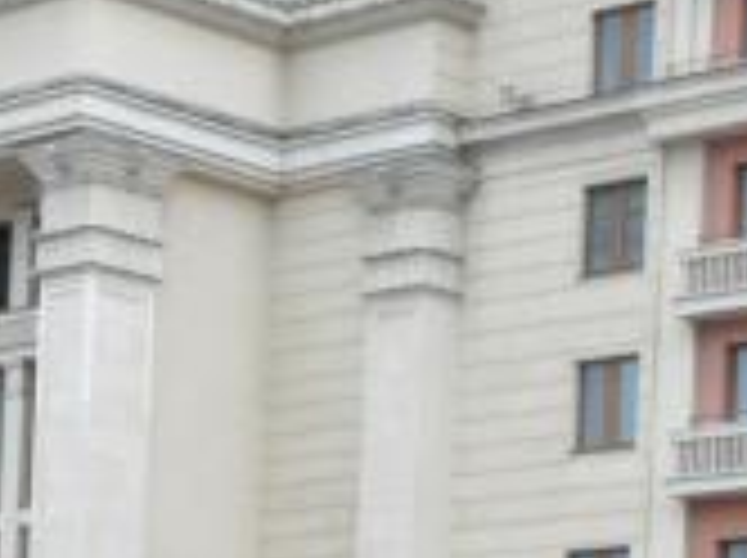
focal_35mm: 160
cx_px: 450
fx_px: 3448
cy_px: 1390
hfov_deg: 12.4
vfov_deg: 8.4
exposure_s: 1/500
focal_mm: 18
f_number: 11
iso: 3200
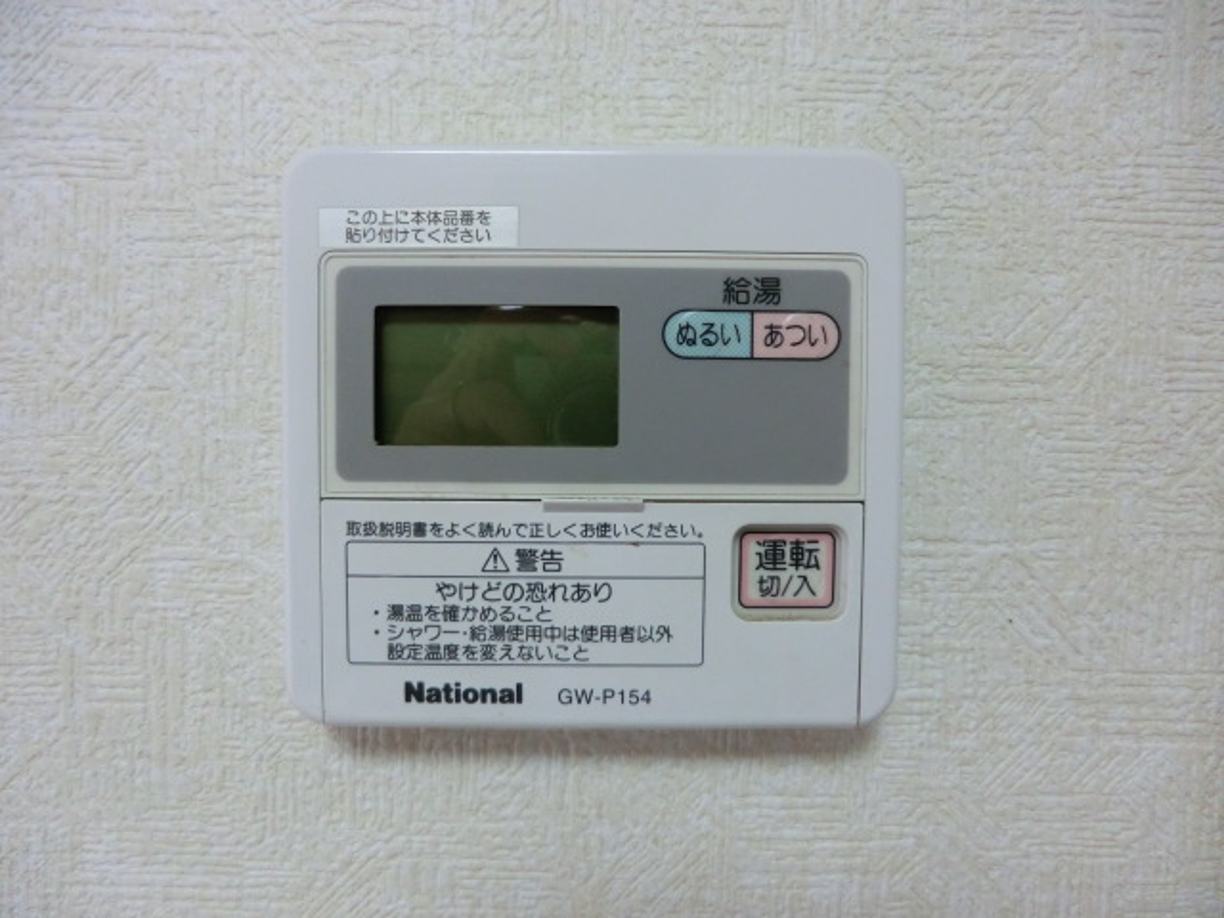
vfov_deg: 56.8
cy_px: 459
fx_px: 849
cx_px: 612
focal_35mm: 24
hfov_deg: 71.6
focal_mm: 4.3
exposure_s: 1/60
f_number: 3.2
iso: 200
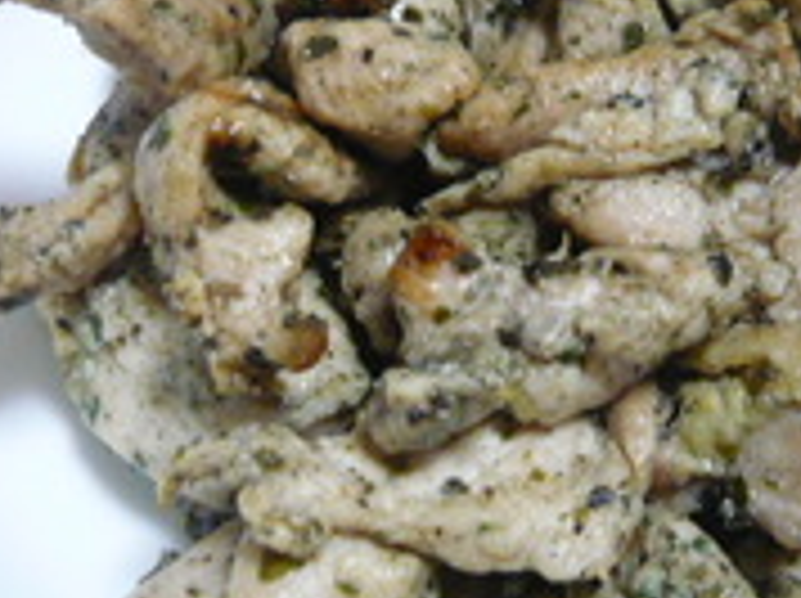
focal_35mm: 78
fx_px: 1802
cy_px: 227
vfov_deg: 18.8
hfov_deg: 24.9
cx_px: 562
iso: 320
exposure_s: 1/30
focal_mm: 5.5
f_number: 2.8
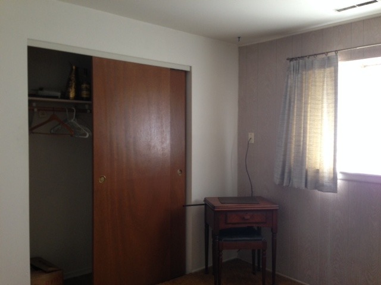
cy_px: 142
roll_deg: -0.8
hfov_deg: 55.4
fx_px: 363
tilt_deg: -1.1
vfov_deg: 42.9
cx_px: 190
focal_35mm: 33
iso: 100
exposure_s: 1/20
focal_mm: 4.12
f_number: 2.4
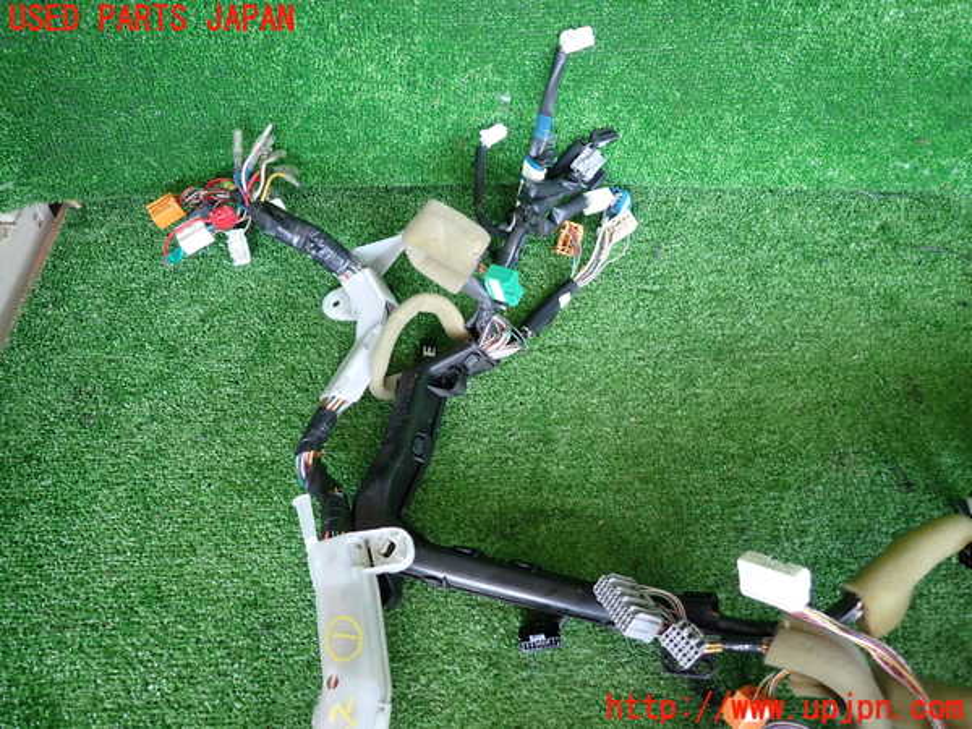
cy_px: 364
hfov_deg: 69.4
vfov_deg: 54.9
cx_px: 486
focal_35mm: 25
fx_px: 702
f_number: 2
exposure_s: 1/80
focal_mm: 4.5
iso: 200
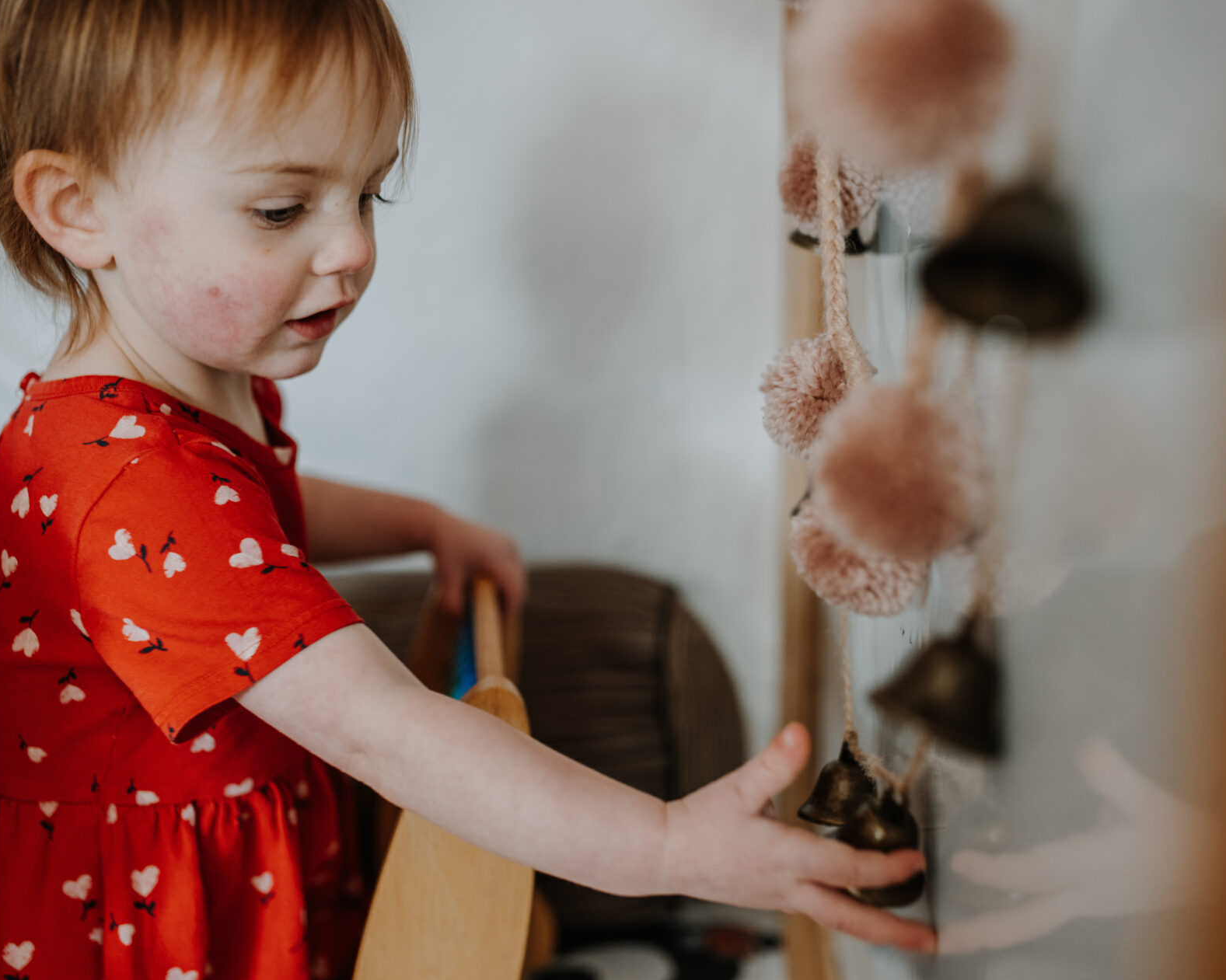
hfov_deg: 45.8
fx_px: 1451
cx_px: 576
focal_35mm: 40
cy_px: 497
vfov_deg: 37.3
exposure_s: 1/250
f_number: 2.2
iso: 500
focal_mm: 35
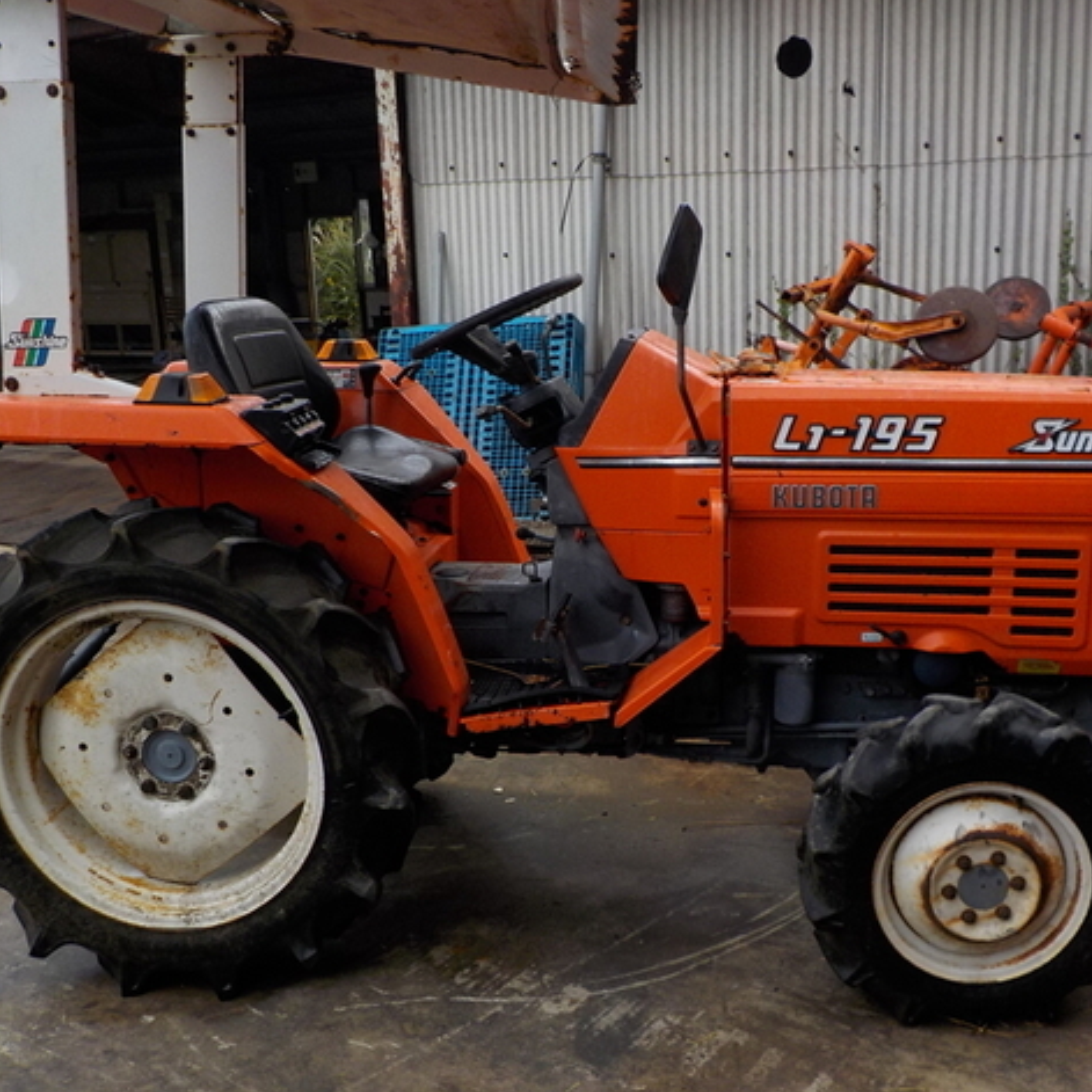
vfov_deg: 46.0
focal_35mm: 36
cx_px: 600
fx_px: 1285
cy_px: 552
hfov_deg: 46.0
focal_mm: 4.1
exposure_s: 1/320
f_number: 3.3
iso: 125
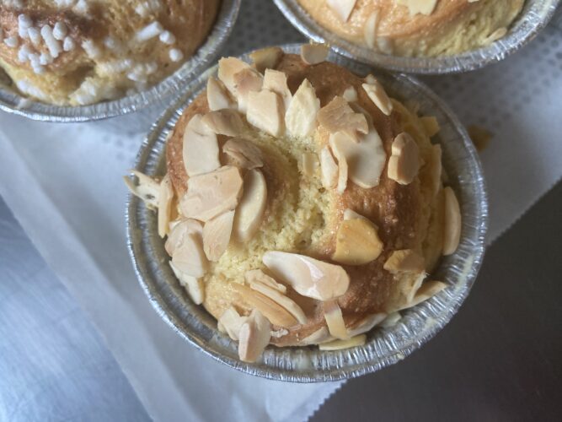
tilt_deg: -74.4
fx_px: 406
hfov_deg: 69.4
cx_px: 281
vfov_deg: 54.9
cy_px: 211
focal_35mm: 25
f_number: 1.8
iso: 125
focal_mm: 4.25
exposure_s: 1/103
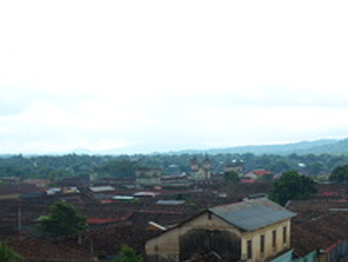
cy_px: 224
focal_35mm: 63
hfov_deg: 30.1
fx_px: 634
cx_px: 267
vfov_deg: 22.9
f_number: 4.8
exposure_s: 1/500
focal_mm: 7.5
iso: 160
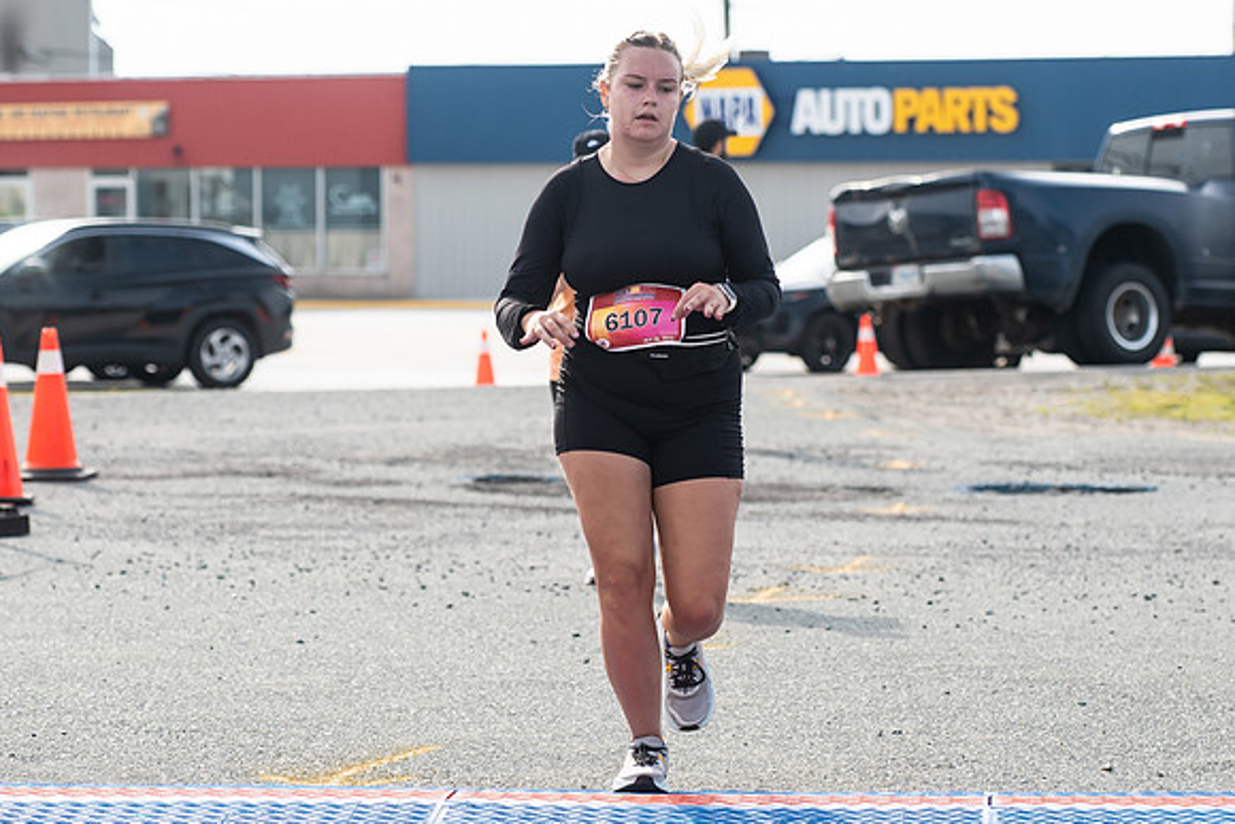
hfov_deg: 13.3
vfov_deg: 8.9
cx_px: 618
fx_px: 5288
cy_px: 236
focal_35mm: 154
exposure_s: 1/1250
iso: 250
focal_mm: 95
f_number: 4.5
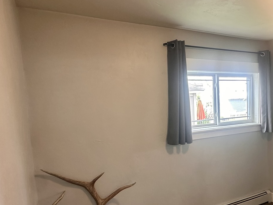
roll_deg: +2.0
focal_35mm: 31
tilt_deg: -6.1
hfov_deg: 55.8
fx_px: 245
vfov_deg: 45.2
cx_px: 202
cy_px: 123
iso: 160
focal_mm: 2.22
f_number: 2.2
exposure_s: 1/60
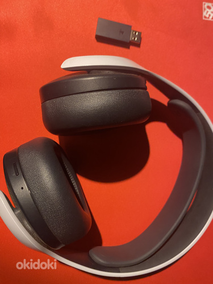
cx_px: 106
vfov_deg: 67.3
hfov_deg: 53.1
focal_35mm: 26
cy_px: 142
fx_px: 213
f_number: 1.8
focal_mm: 4.25
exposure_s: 1/33
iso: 400
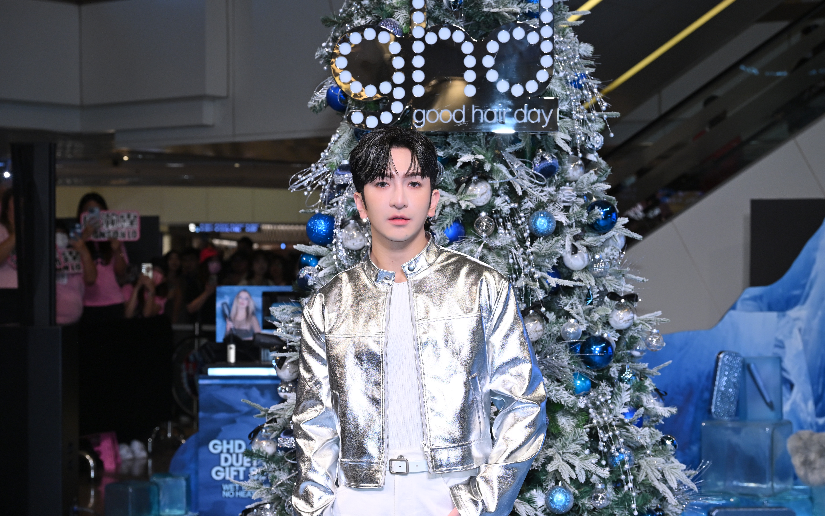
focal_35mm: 72
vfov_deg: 18.1
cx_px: 433
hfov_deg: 28.6
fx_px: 1619
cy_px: 238
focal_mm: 67
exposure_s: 1/200
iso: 640
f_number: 5.6
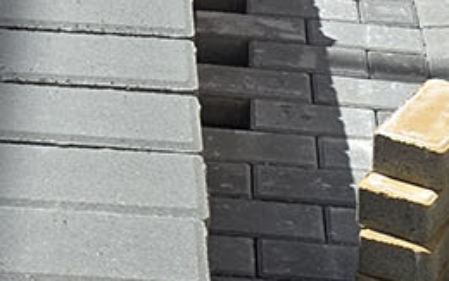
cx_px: -41
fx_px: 1837
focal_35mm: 150
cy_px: -197
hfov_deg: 13.7
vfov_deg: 8.5
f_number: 1.7
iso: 80
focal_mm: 6.3
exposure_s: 1/6150
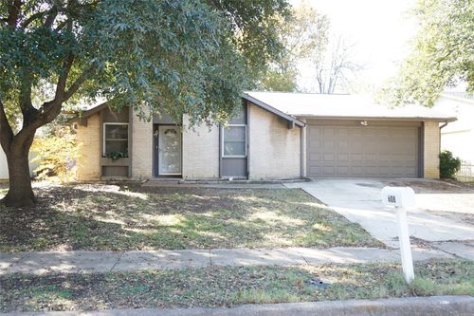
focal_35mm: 29
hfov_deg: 63.7
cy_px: 158
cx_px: 237
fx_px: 382
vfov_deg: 44.9
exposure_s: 1/80
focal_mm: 29
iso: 200
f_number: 4.5
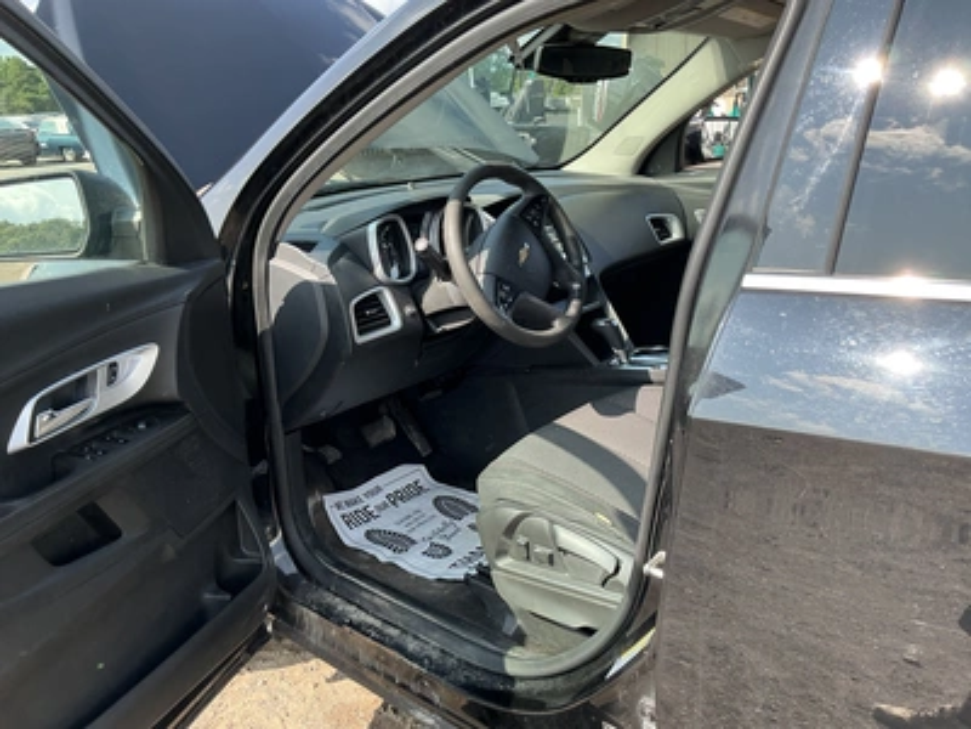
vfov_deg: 49.7
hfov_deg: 63.4
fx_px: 785
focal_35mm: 28
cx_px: 486
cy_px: 364
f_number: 1.8
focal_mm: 3
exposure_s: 1/303
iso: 25
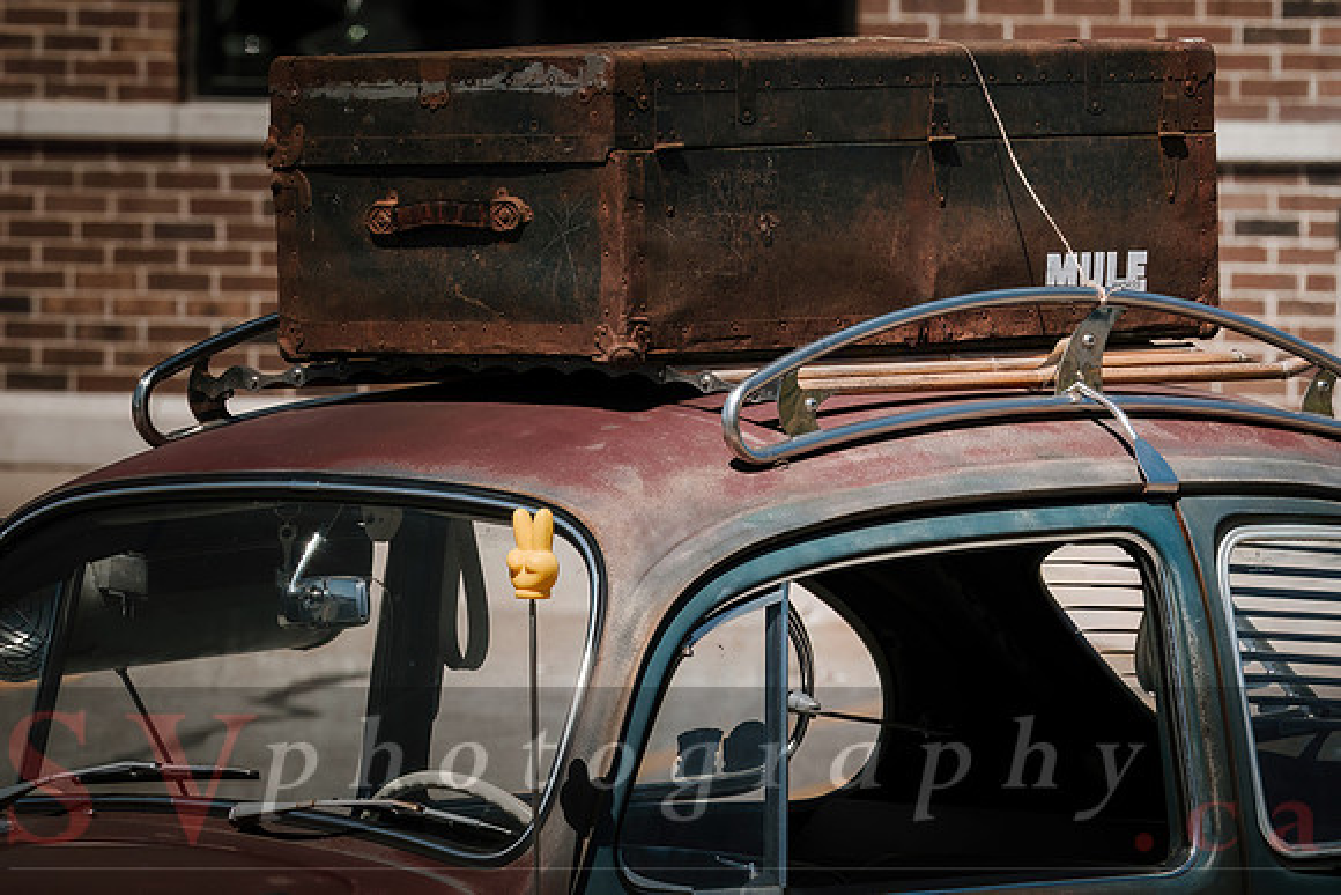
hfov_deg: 6.2
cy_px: 407
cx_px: 752
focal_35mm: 330
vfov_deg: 4.2
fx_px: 12292
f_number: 8
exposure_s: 1/200
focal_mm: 192.3
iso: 125
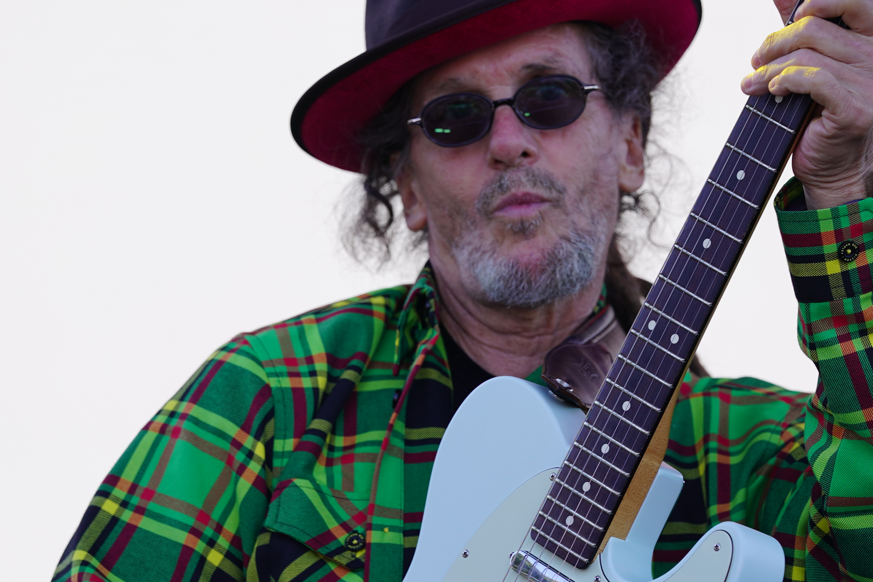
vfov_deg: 3.5
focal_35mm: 392
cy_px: 316
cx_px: 453
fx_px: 9506
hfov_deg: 5.3
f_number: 4
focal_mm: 200
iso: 100
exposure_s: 1/250
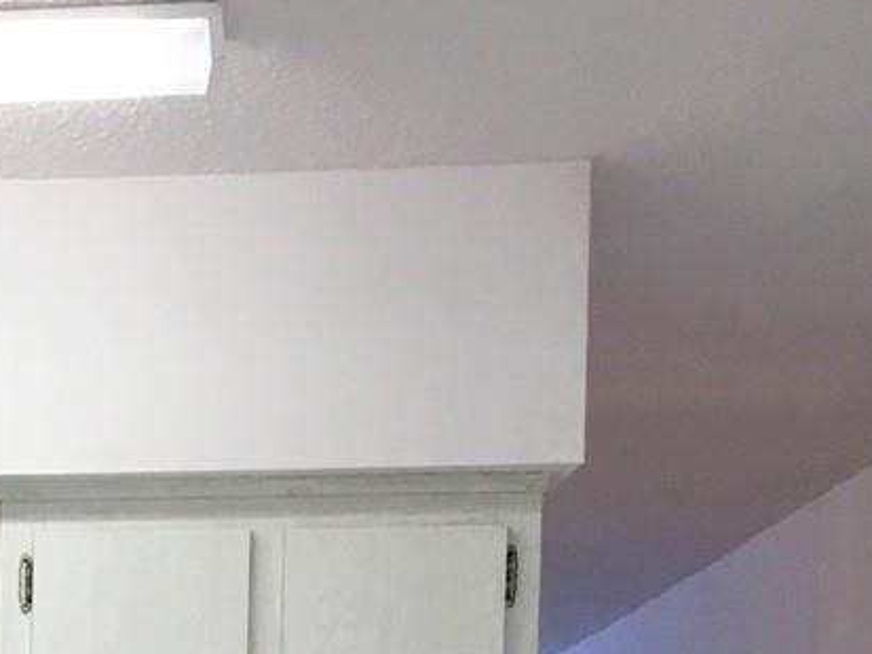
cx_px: -285
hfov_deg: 15.6
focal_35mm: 120
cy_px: 1165
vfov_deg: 11.5
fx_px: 3024
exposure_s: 1/40
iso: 32
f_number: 2.4
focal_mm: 3.3
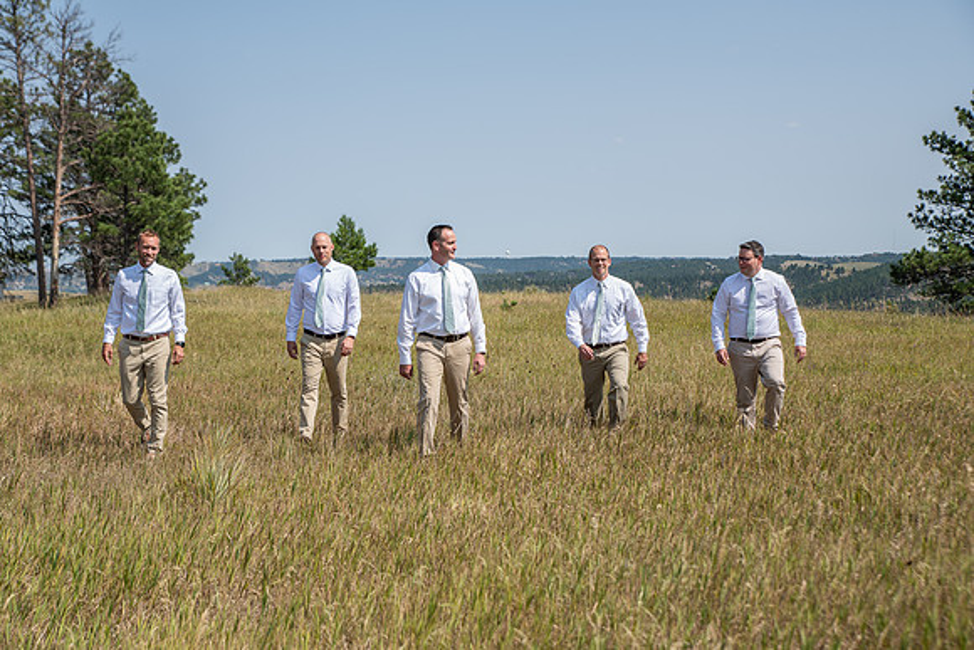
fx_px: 1372
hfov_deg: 39.0
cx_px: 437
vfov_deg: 26.6
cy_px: 358
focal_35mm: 51
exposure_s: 1/400
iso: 64
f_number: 4.5
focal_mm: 46
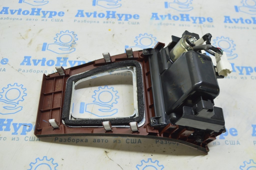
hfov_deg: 46.4
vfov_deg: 31.8
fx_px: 298
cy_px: 85
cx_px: 128
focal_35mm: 42
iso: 400
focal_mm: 28
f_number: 5.6
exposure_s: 1/20
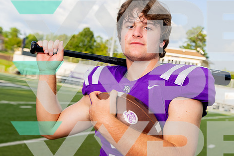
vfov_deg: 21.5
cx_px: 139
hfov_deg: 31.8
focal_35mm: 63
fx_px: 409
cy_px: 87
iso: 200
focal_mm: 51
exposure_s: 1/500
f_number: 5.6
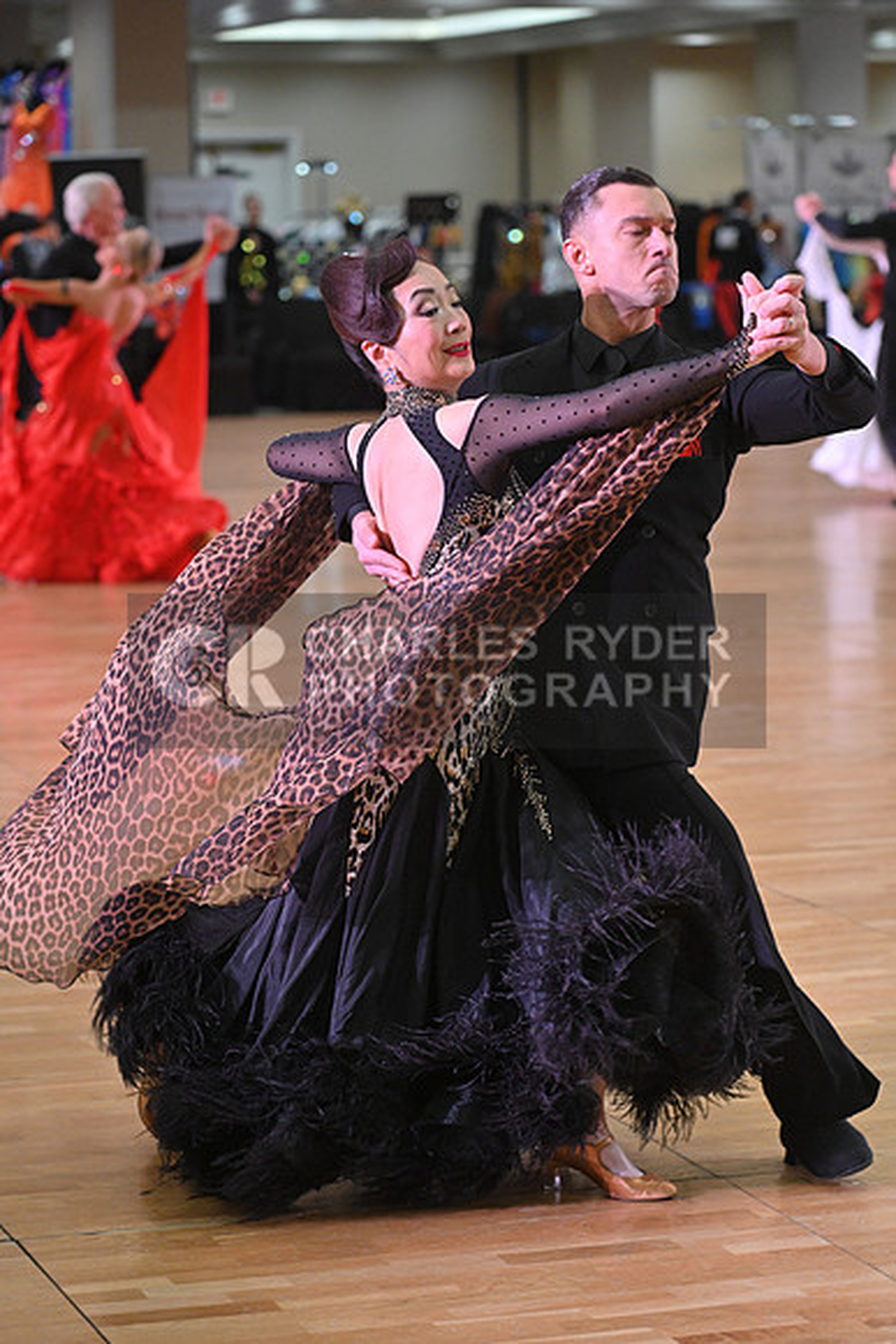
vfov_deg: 19.5
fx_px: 3917
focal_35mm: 105
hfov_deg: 13.0
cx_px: 448
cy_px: 672
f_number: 4.5
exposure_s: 1/400
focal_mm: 105
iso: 2500
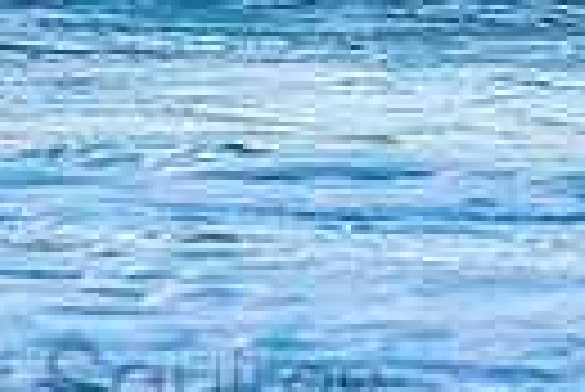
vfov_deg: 0.4
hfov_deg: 0.6
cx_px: 36
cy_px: -363
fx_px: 52334
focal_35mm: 3217
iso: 500
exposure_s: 1/1250
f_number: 5.6
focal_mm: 480
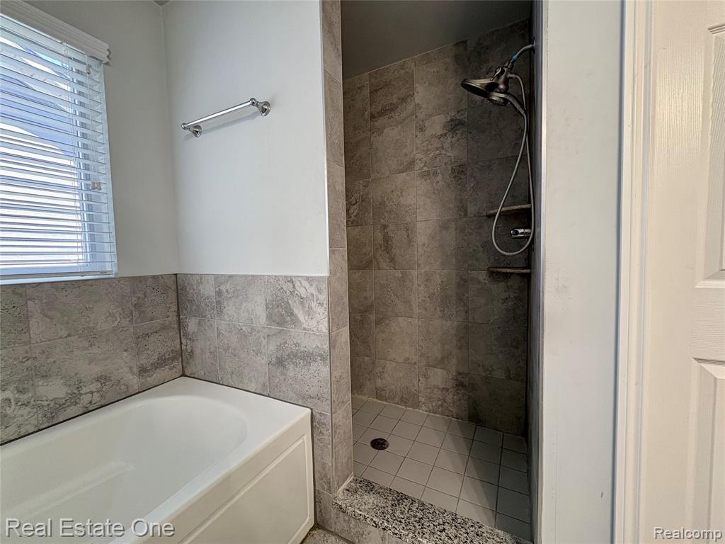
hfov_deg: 102.1
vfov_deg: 85.7
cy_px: 272
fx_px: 293
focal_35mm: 14
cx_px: 362
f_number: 2.2
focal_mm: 2.22
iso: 160
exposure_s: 1/60
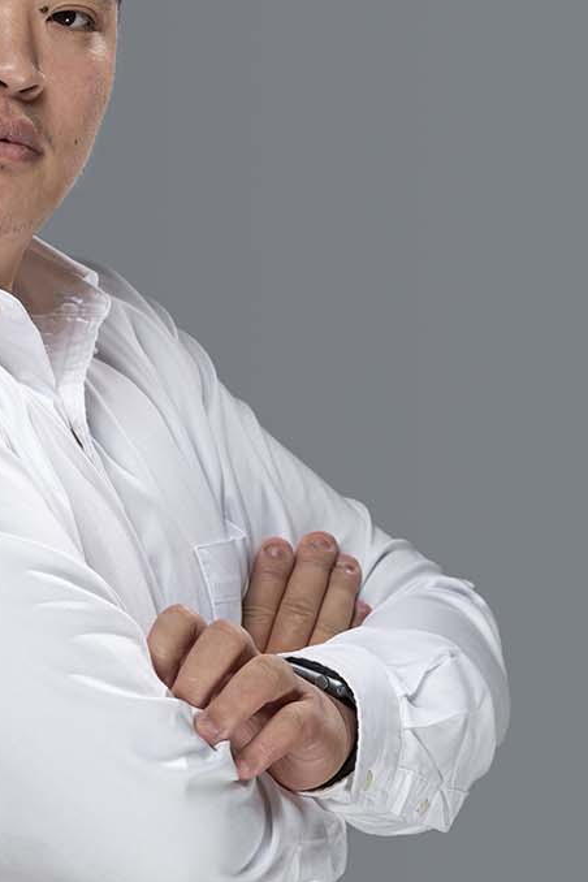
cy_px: 593
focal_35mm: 223
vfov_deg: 9.2
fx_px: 5463
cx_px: 74
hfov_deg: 6.2
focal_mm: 105
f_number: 5.6
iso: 64
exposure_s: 1/200
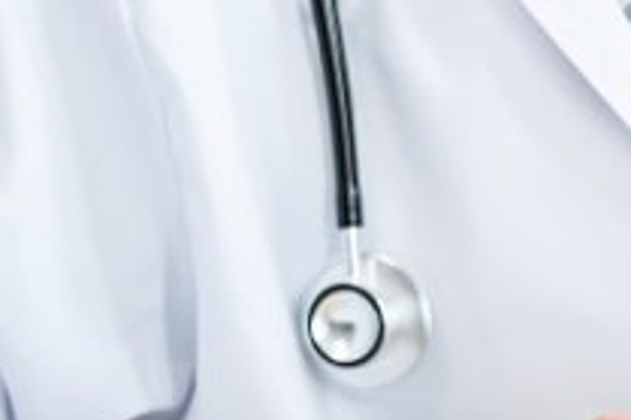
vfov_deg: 5.8
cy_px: 423
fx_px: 4151
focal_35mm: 237
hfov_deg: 8.6
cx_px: 854
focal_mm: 55
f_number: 4
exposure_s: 1/160
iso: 400
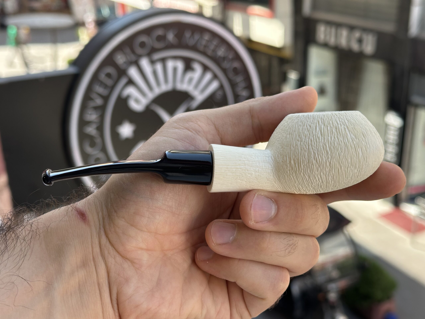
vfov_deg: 30.3
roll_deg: +1.3
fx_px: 589
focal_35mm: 48
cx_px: 212
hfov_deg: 39.7
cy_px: 160
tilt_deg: -21.4
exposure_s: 1/549
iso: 64
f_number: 1.78
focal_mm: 6.86
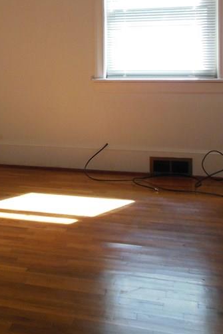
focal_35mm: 53
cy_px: 81
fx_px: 492
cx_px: -7
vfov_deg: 36.6
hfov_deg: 24.2
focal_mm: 4.5
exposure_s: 1/30
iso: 320
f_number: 3.2
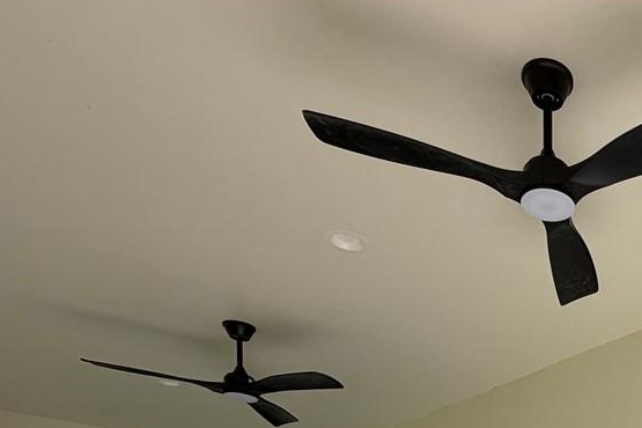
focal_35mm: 42
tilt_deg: -3.4
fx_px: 749
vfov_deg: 23.5
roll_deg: +0.2
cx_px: 681
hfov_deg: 39.3
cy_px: 686
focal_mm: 2.22
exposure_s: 1/770
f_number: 2.2
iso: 32
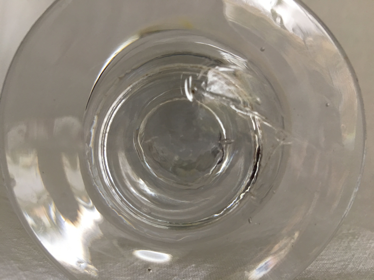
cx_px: 187
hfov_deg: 61.7
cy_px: 140
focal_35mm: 29
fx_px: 313
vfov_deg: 48.2
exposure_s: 1/17
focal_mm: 4.15
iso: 40
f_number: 2.2
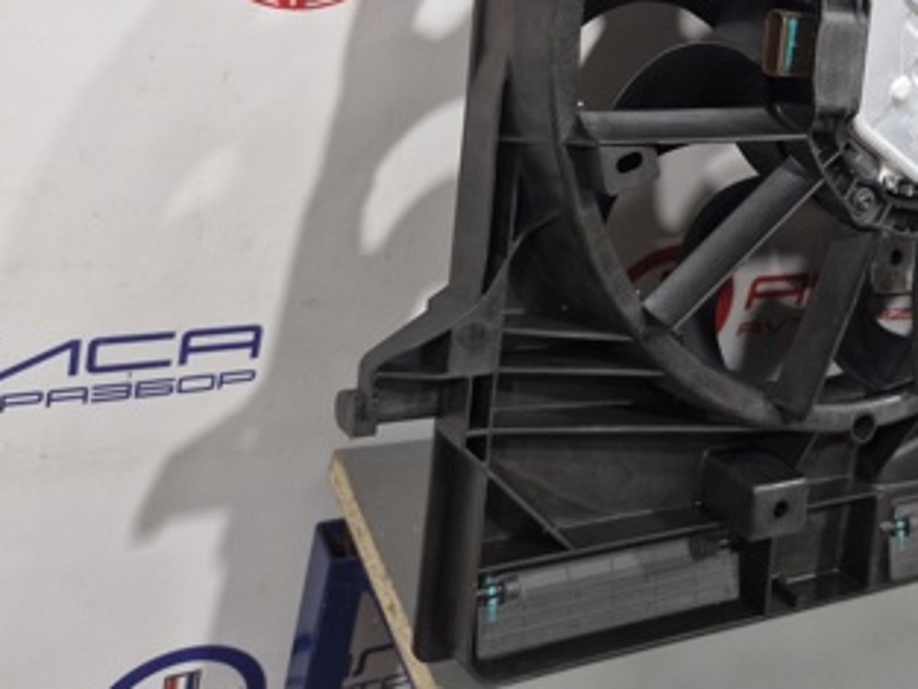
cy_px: 67
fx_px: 1247
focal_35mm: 47
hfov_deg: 39.3
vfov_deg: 29.6
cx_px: 689
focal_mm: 5.54
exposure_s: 1/100
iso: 50
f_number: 1.8
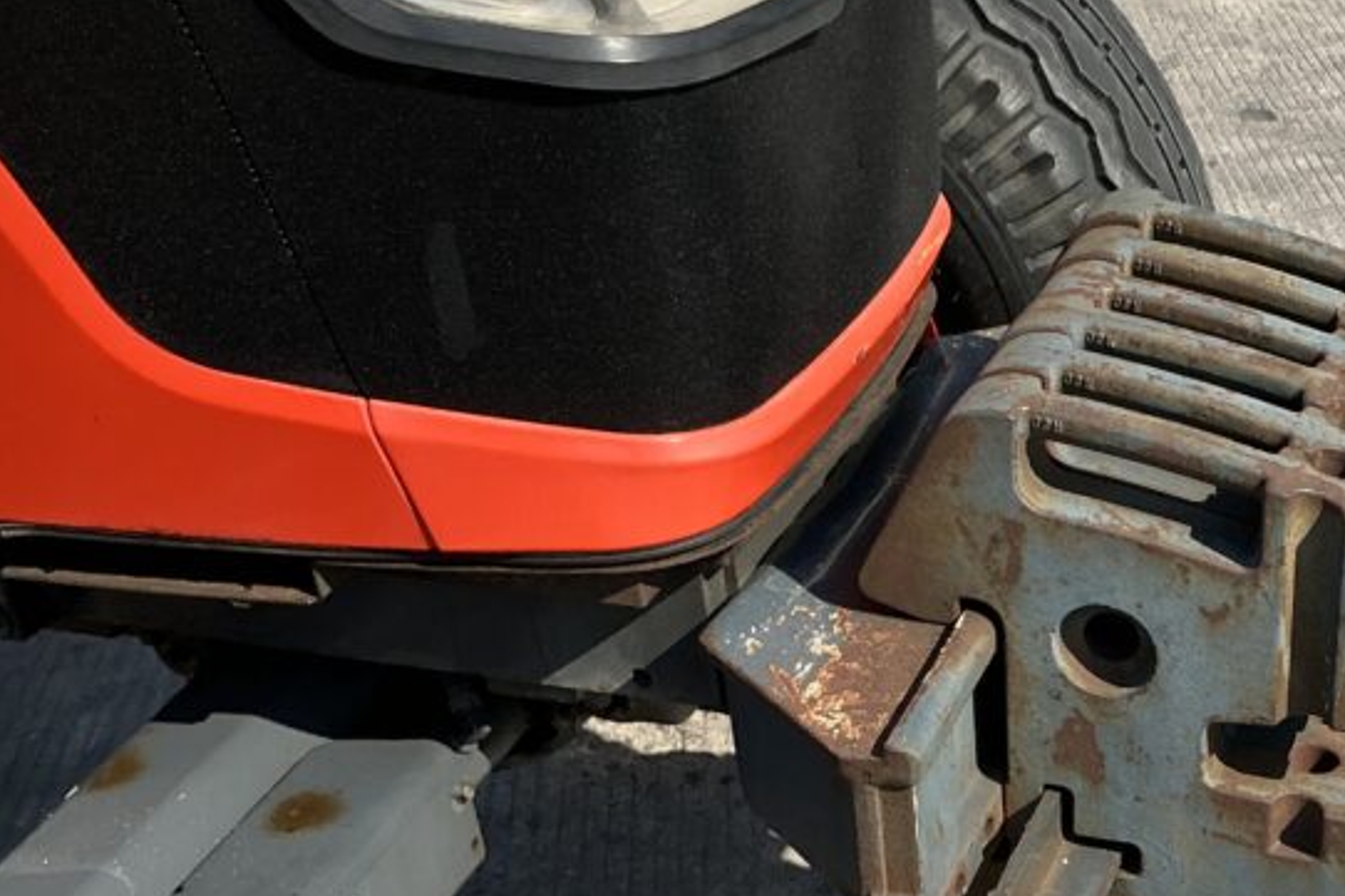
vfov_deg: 24.2
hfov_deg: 33.9
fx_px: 2054
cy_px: 725
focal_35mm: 55
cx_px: 1266
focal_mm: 3
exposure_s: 1/1412
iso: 25
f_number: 1.8
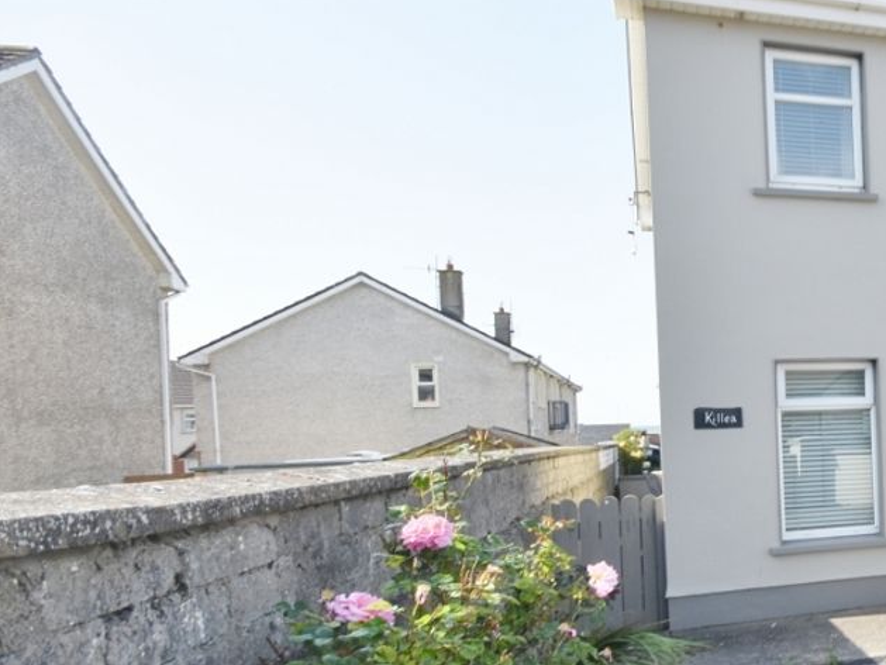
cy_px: 420
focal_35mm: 33
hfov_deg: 41.7
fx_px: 845
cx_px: 1011
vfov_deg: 42.6
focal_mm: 10
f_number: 10
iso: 400
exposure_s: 1/320
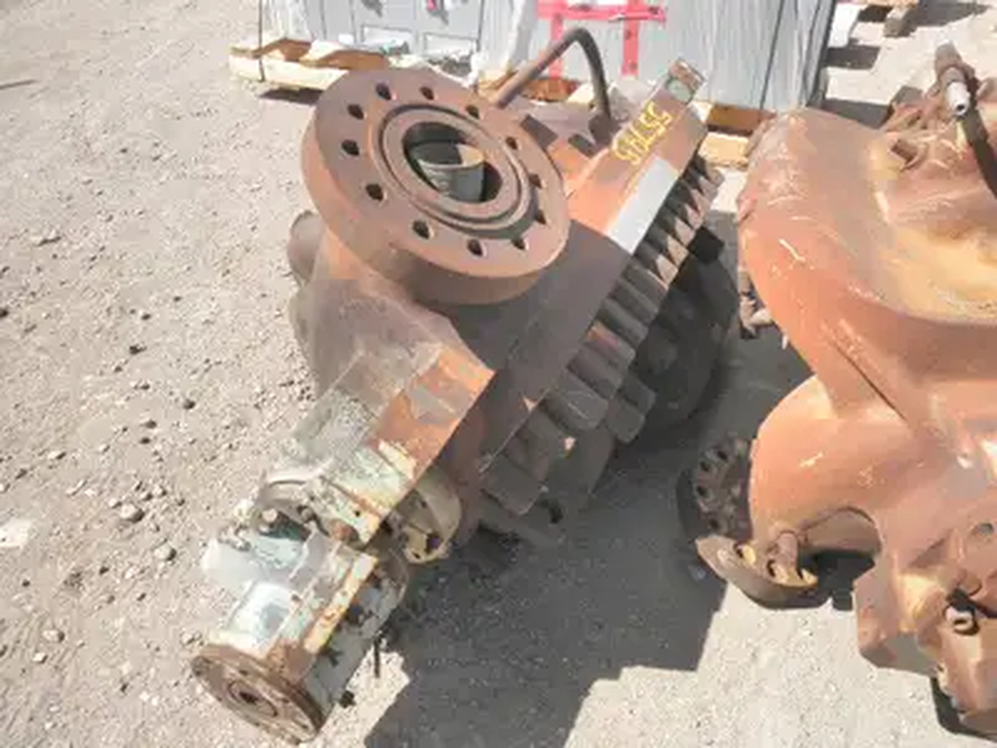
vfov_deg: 49.7
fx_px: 806
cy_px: 374
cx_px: 498
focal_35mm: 28
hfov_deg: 63.4
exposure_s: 1/60
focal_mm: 5
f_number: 8.5
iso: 64
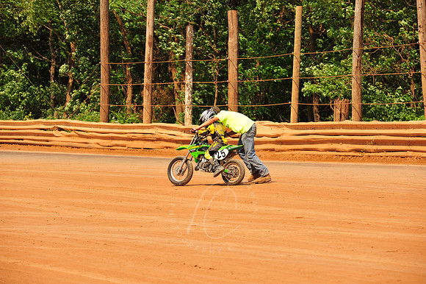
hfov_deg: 10.3
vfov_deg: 6.9
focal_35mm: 200
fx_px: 2365
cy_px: 142
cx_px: 213
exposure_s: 1/400
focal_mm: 200
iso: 200
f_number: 9
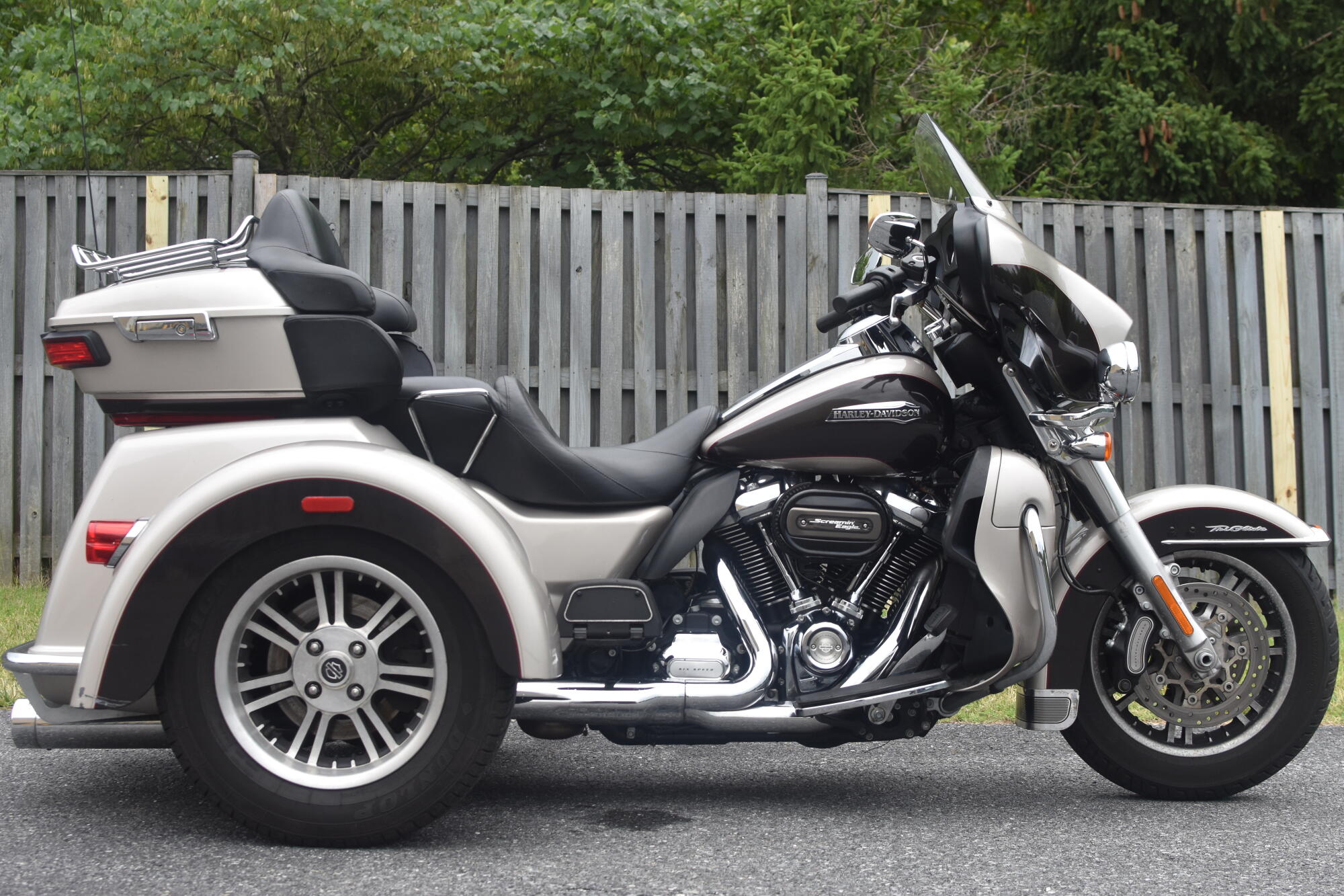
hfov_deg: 37.9
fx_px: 1960
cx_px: 672
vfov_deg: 25.7
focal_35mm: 52
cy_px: 448
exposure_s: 1/320
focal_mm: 35
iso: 400
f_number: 5.6
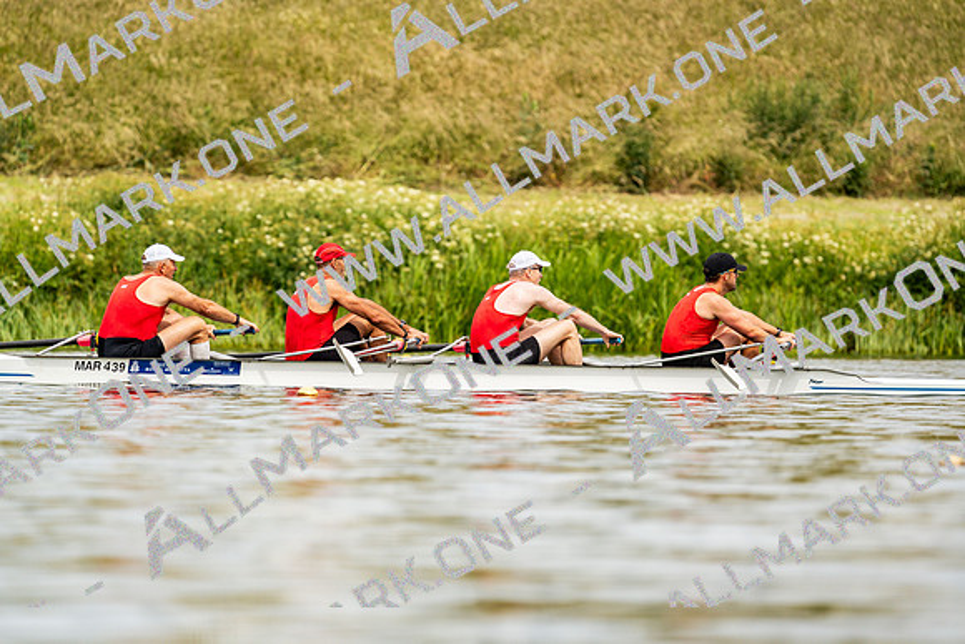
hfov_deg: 4.5
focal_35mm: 463
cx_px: 482
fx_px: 12413
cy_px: 322
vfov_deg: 3.0
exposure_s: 1/2000
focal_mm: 463
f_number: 6.3
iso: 250
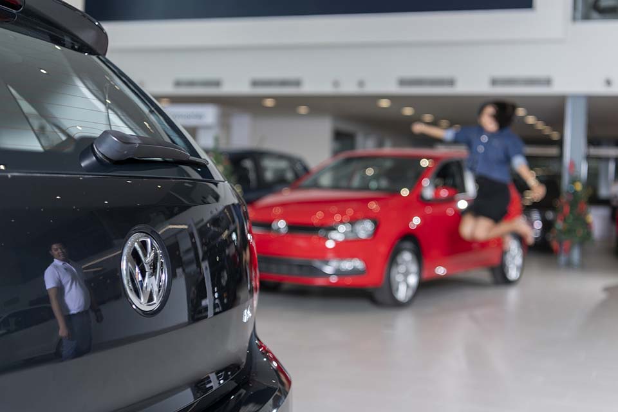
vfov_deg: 28.1
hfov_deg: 41.1
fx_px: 824
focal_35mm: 48
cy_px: 206
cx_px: 309
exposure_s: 1/250
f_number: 2.8
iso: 100
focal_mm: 48
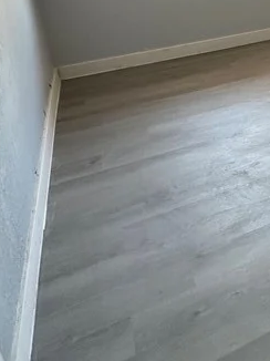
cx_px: 384
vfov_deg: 38.5
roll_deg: -2.1
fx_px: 458
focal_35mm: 44
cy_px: 7
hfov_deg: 26.0
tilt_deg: -18.9
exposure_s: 1/99
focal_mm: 2.22
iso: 125
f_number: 2.2
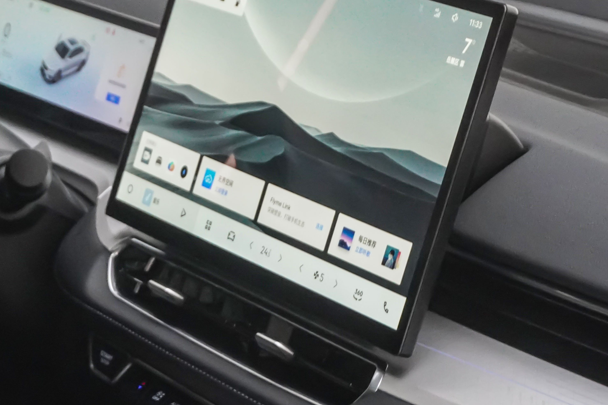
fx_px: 2364
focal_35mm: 140
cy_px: 186
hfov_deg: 14.7
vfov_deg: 9.8
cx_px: 275
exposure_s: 1/125
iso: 6400
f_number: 6.3
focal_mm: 46
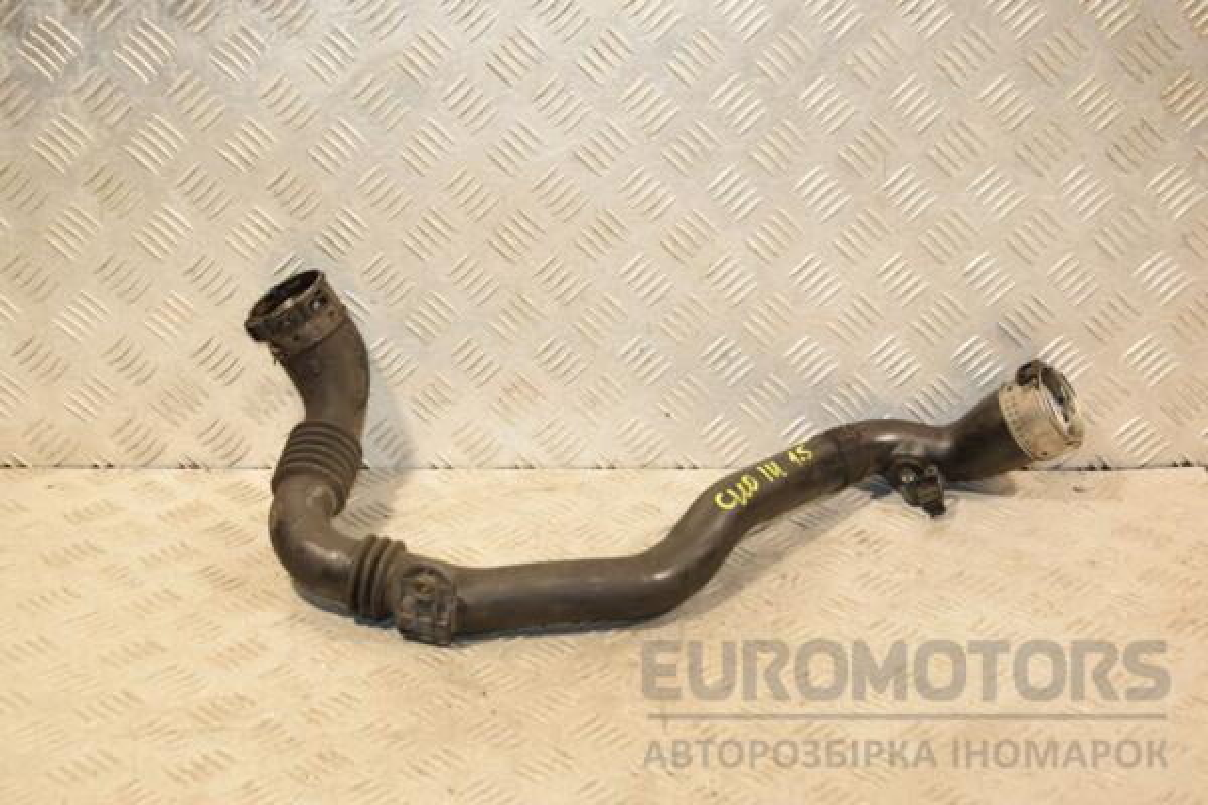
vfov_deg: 23.8
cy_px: 402
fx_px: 1913
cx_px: 604
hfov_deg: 35.1
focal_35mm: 57
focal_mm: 38
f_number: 5.6
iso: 800
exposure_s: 1/200
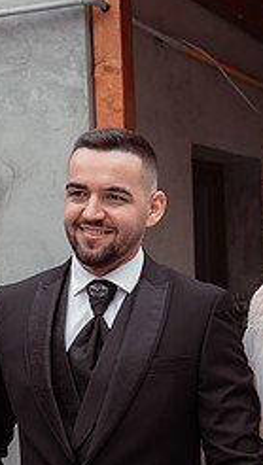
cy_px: 277
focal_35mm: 87
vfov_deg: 24.4
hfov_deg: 13.9
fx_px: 1075
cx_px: 104
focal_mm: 30
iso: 200
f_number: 3.5
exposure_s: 1/320
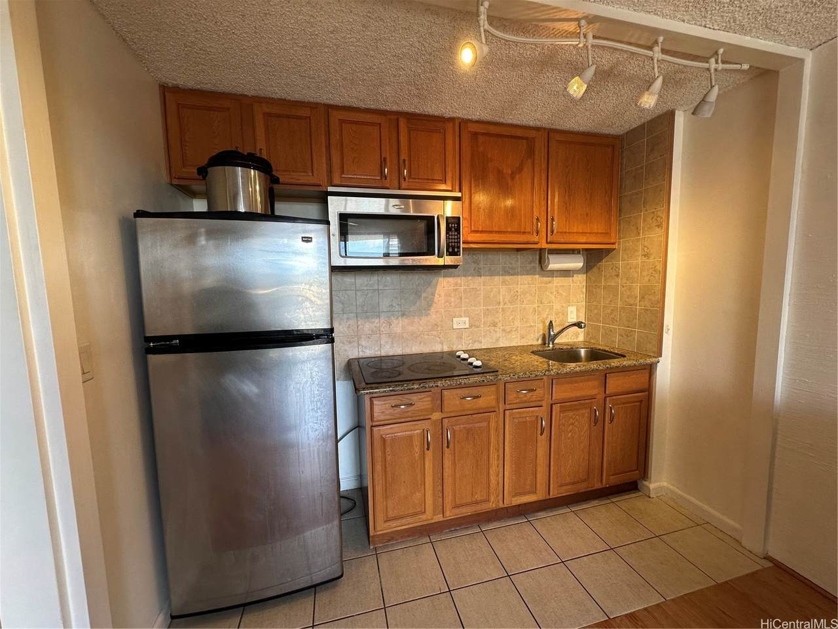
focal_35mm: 14
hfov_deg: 102.1
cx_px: 419
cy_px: 314
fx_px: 339
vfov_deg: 85.7
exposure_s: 1/120
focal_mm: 2.22
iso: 160
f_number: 2.2
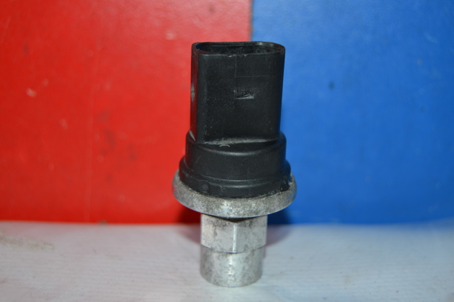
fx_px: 794
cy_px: 151
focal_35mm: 63
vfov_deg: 21.5
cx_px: 227
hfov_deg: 31.9
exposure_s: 1/60
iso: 220
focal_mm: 42
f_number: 5
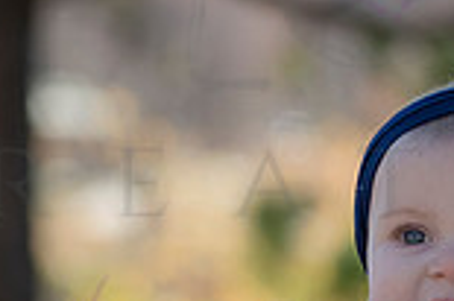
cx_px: 384
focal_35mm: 544
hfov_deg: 3.8
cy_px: 326
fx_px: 6853
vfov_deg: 2.5
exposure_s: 1/640
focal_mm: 145
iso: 400
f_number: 5.6
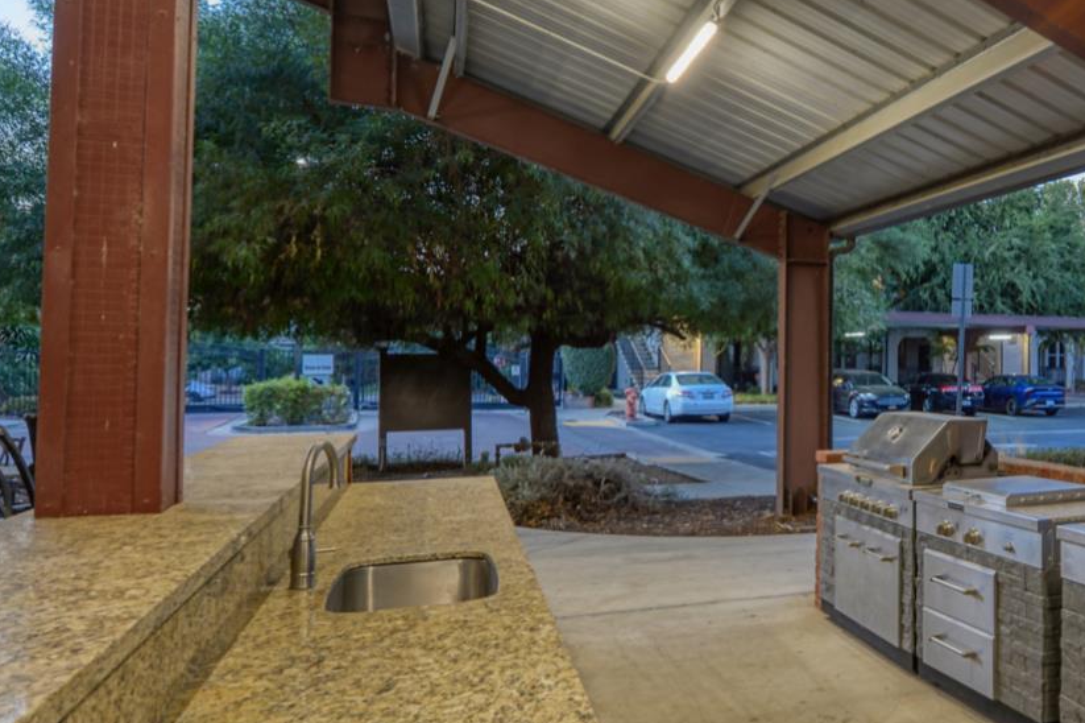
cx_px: 961
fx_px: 934
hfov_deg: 53.4
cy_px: 358
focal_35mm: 31
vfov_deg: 42.3
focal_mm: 17
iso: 400
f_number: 10
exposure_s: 1/2.5
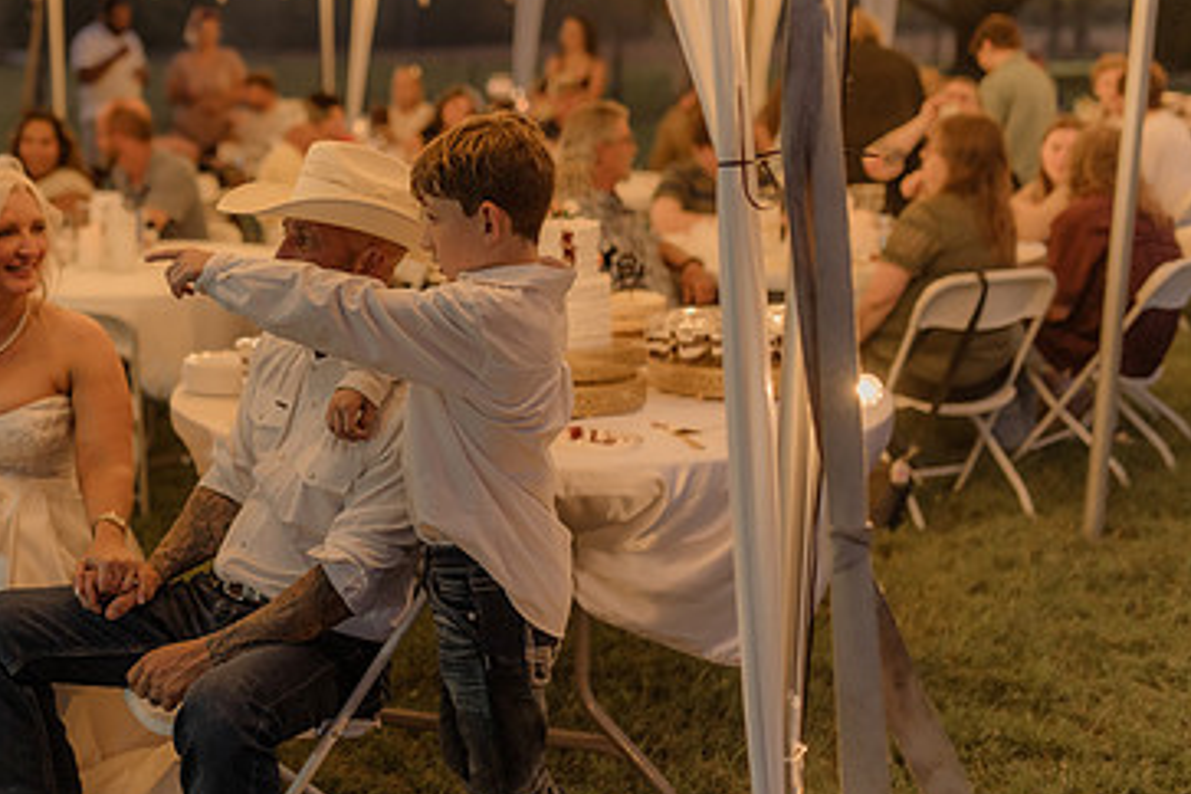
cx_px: 289
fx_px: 1853
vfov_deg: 24.2
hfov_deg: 34.8
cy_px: 372
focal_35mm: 56
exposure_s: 1/125
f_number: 1.4
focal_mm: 35
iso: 1000
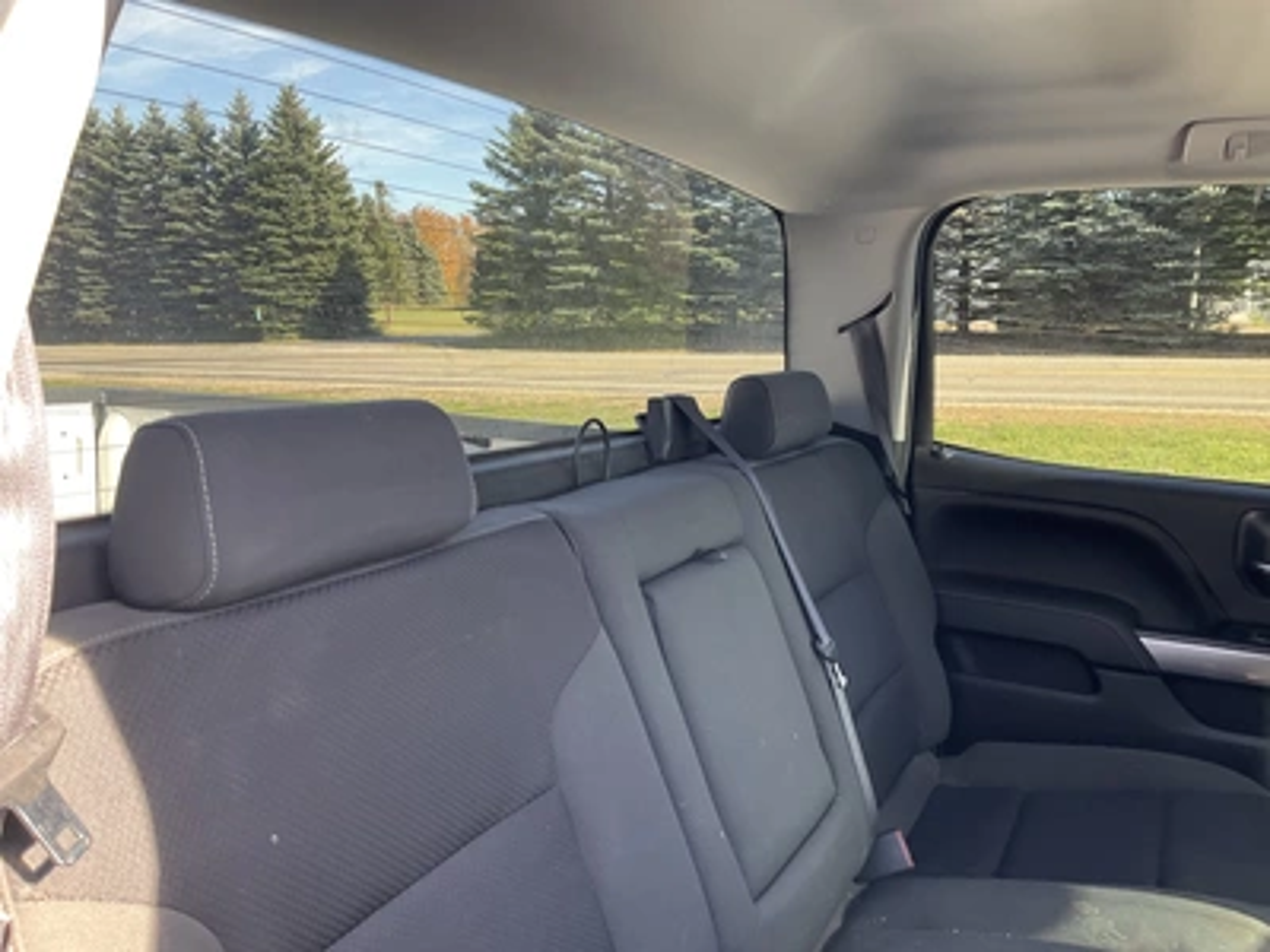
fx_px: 1064
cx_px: 635
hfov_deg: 61.7
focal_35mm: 29
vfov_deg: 48.2
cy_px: 476
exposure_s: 1/122
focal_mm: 3
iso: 50
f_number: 1.8
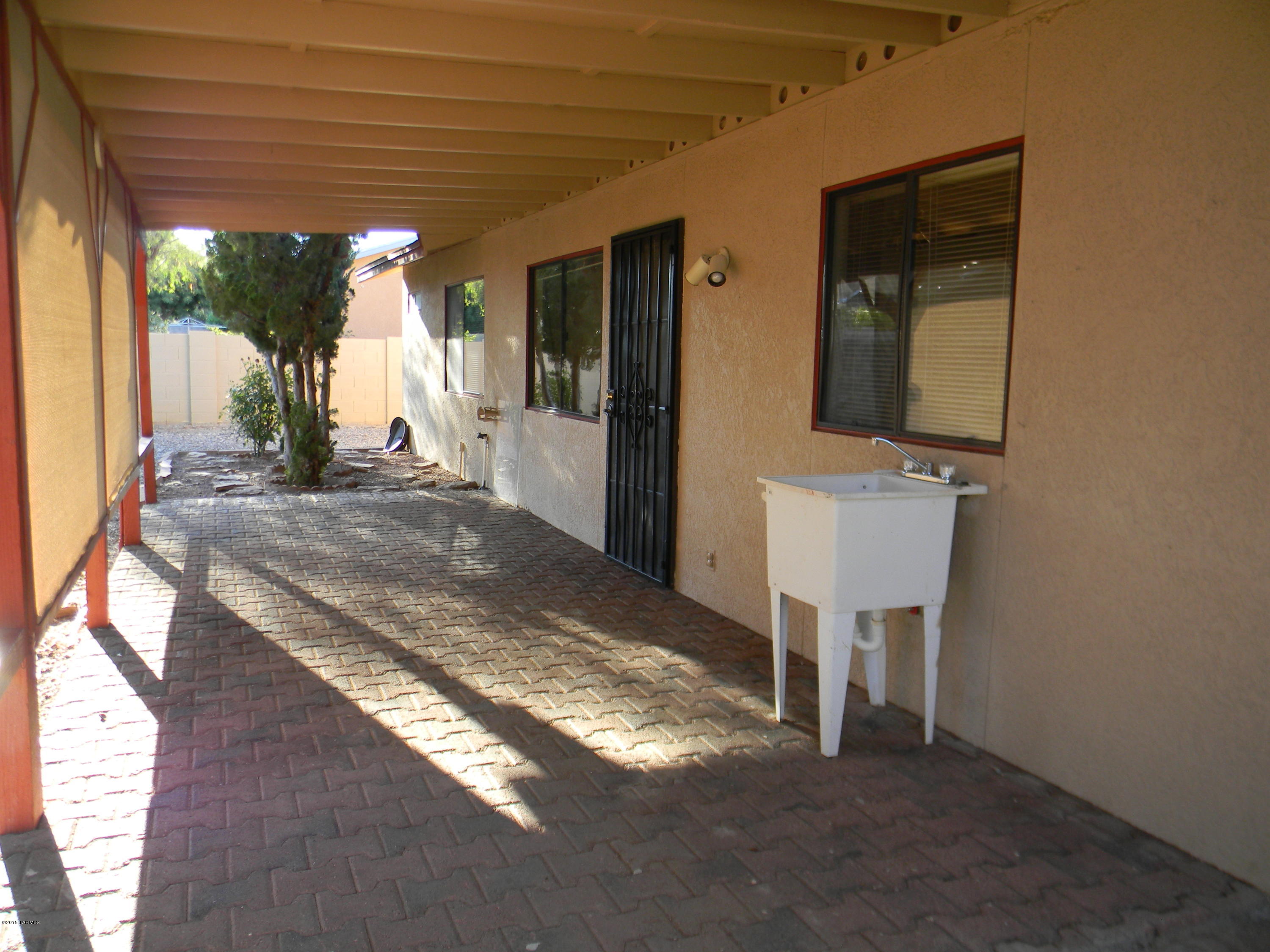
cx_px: 635
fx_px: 1027
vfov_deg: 49.7
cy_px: 476
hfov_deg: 63.4
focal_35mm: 28
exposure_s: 1/51.7
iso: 80
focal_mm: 5
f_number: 3.5
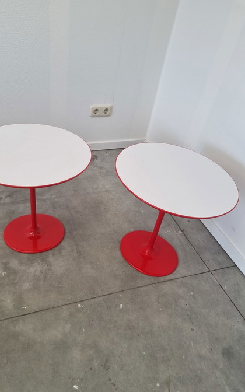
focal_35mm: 28
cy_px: 196
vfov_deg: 66.5
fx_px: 299
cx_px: 99
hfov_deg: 44.3
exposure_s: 1/147
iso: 50
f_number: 1.8
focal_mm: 5.4
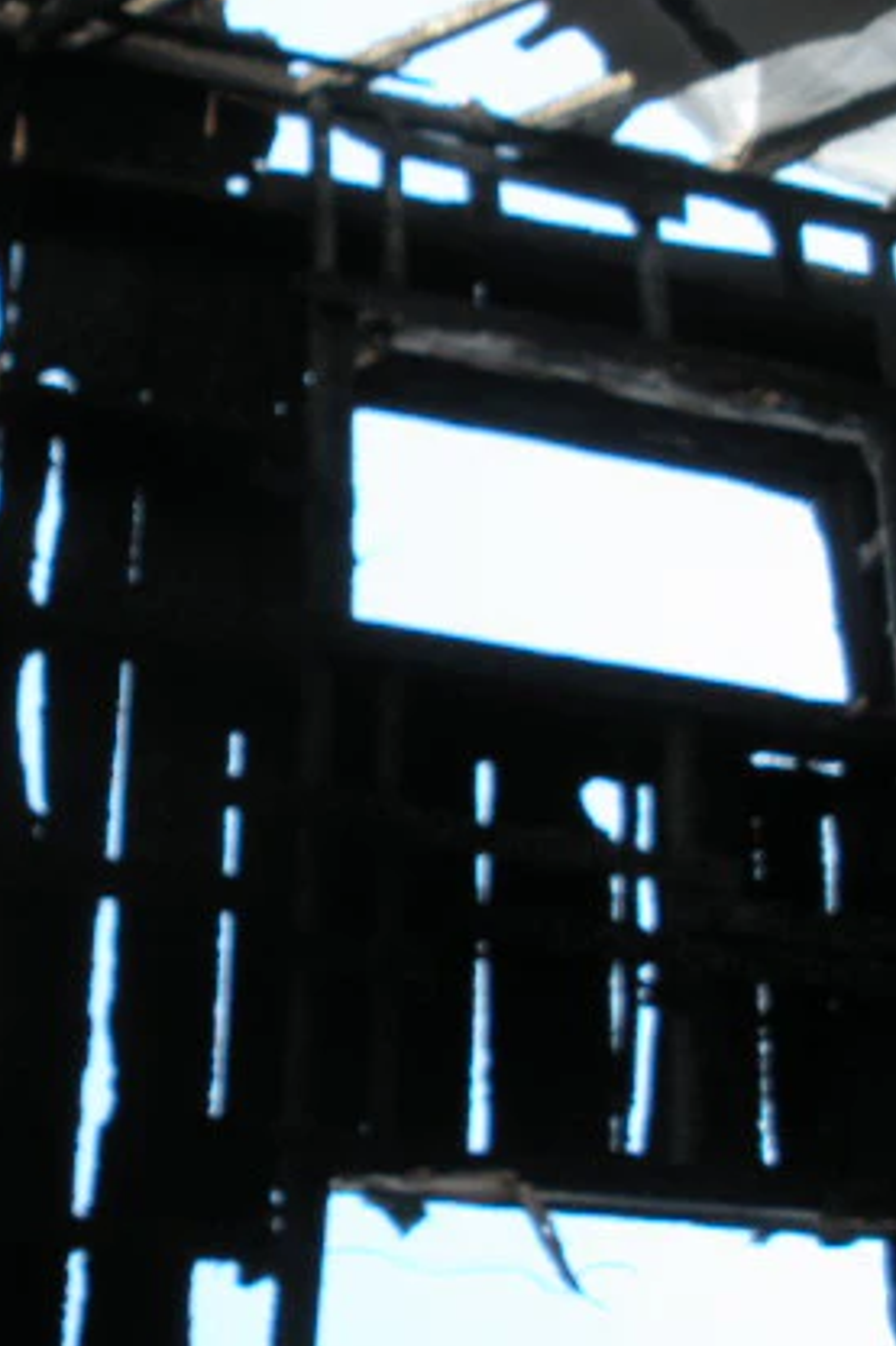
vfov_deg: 35.6
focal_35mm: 56
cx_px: 94
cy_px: 621
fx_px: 2092
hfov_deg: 23.5
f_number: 3.5
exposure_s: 1/100
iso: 64
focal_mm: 6.3
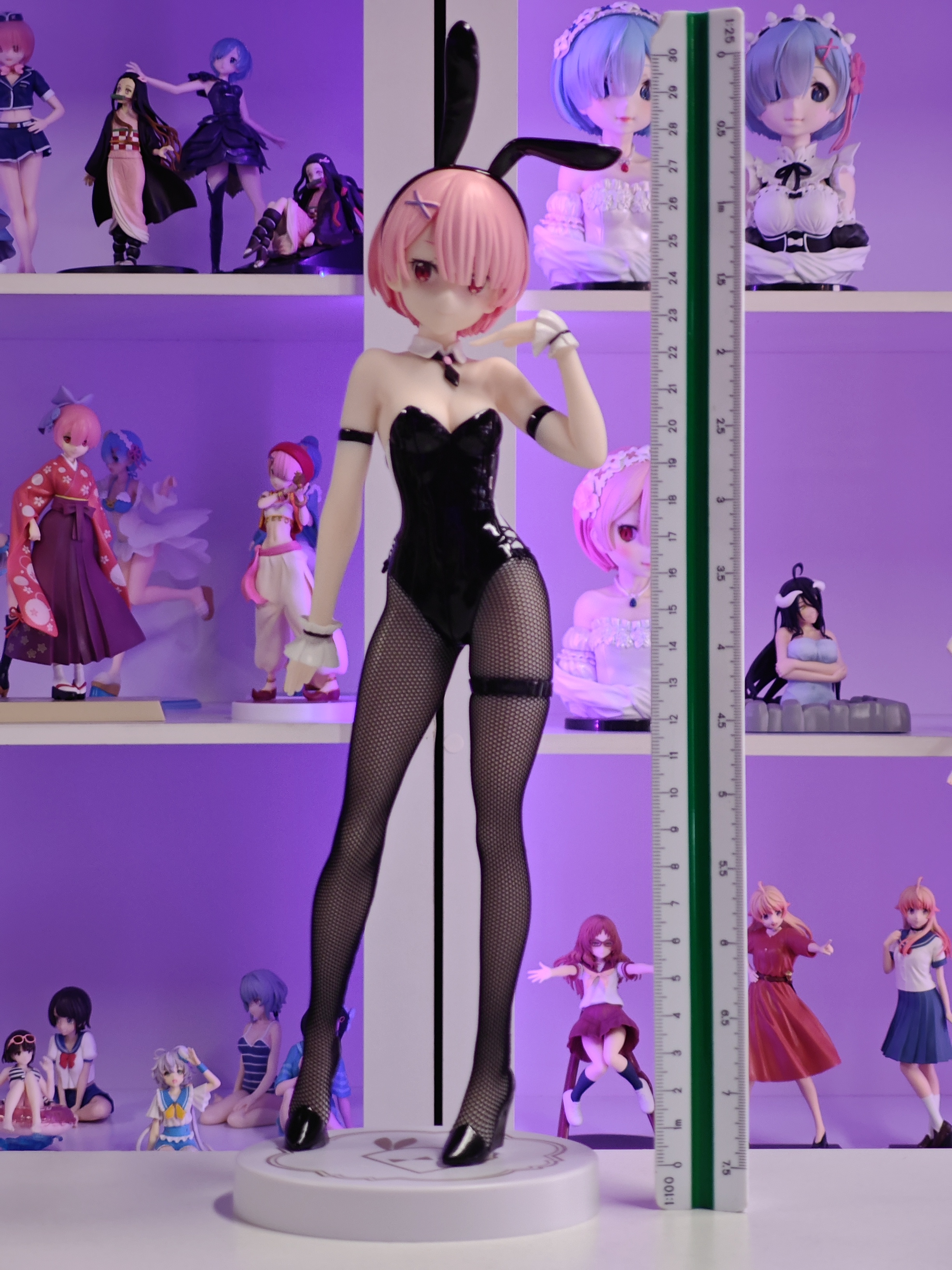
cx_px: 476
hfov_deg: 18.4
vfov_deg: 24.4
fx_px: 2934
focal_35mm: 80
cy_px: 635
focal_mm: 7.48
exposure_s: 1/26.6
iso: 400
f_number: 2.4
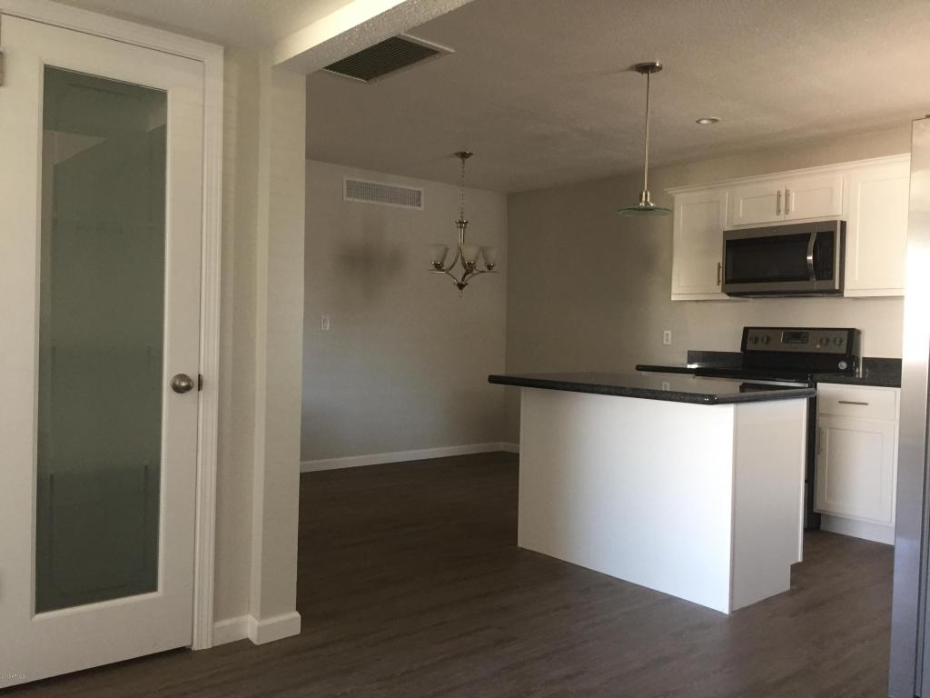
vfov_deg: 48.2
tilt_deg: -1.0
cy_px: 349
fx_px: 779
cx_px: 465
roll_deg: -0.5
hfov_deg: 61.7
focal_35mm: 29
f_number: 2.2
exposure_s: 1/33
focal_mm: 4.15
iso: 160
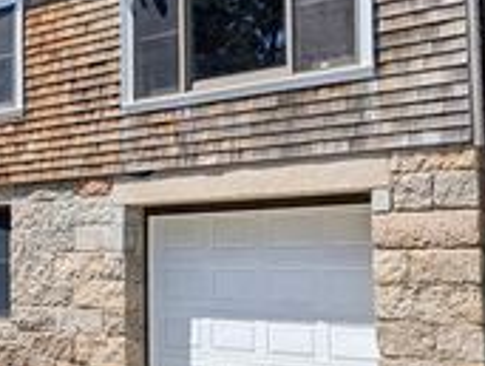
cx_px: -125
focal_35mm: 70
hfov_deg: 24.6
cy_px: 170
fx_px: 983
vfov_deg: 21.1
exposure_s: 1/2410
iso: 44
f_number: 1.85
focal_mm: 6.81
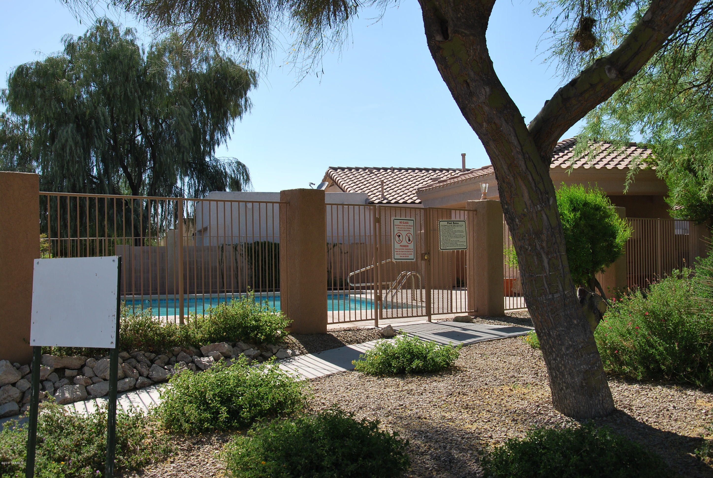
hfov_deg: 46.3
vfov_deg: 32.0
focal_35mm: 42
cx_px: 356
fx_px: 834
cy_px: 239
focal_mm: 28
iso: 100
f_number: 7.1
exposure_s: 1/200
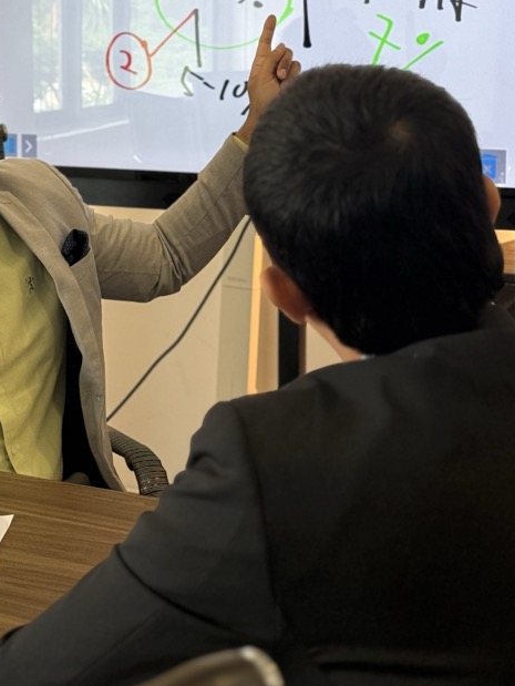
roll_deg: -0.7
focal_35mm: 93
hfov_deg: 15.8
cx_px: 83
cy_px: 134
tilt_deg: -5.0
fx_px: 1843
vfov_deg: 20.8
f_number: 1.78
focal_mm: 6.76
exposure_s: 1/119
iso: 100
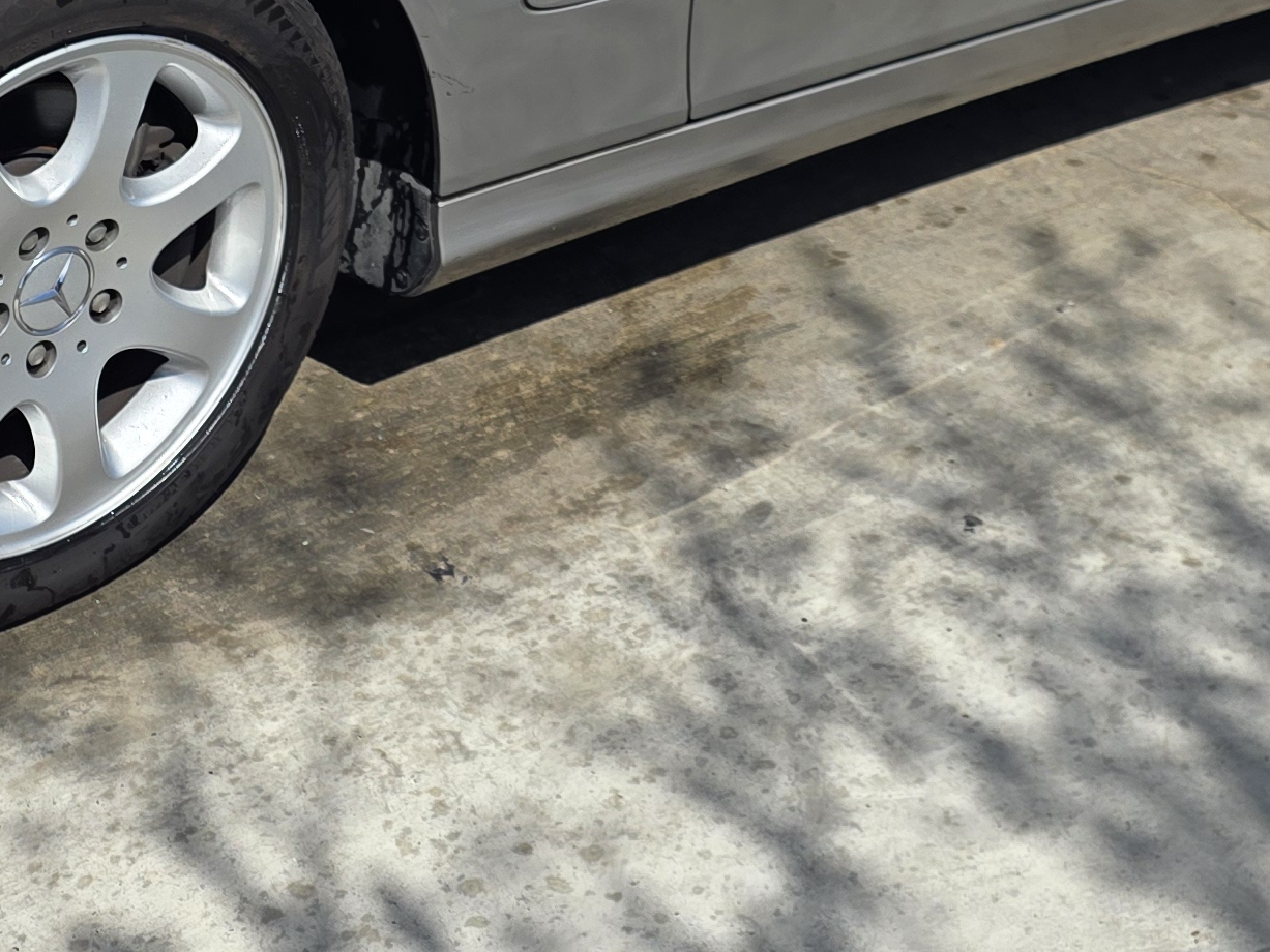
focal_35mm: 75
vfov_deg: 18.7
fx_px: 2751
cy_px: -161
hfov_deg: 25.9
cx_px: 468
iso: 80
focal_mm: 6.25
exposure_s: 1/7944
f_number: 1.7
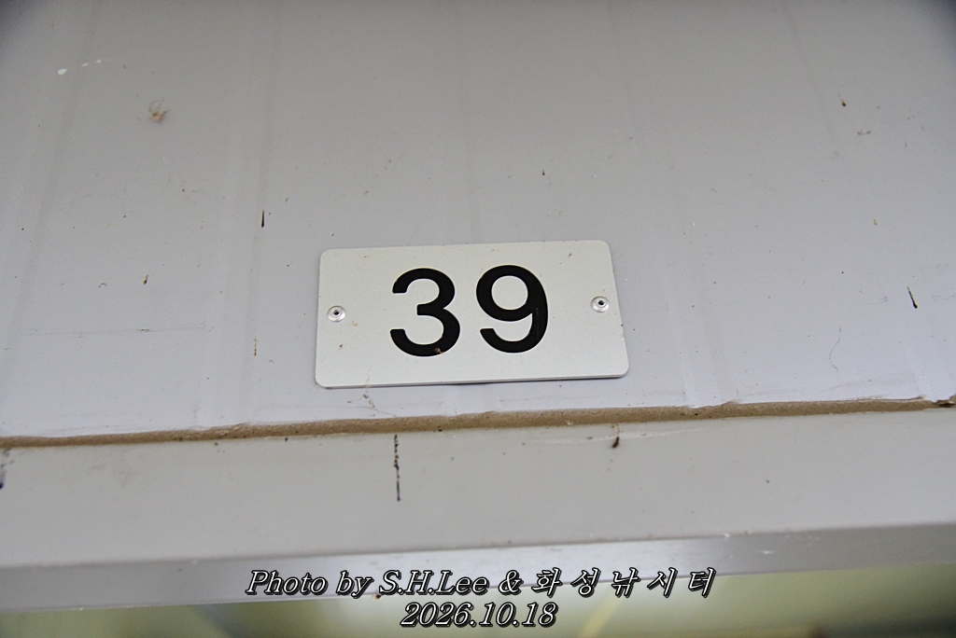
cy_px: 319
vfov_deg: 37.9
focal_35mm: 35
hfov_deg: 54.4
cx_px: 478
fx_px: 930
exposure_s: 1/80
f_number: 4
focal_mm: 35
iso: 2000
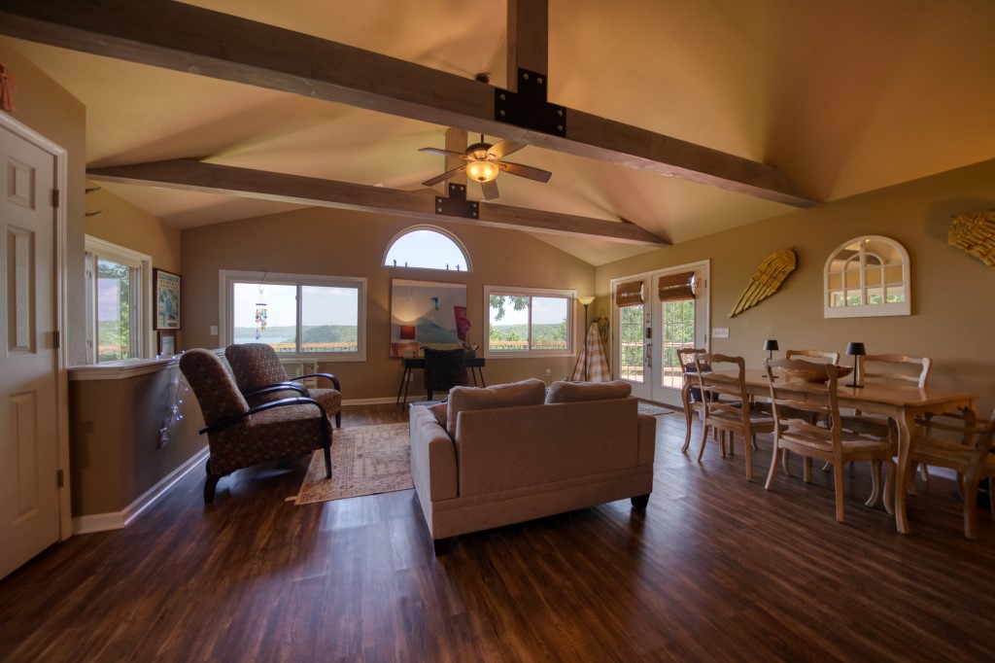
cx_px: 498
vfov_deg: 90.0
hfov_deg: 112.6
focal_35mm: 12
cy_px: 332
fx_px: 332
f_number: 4
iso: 2500
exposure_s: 1/60
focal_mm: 12
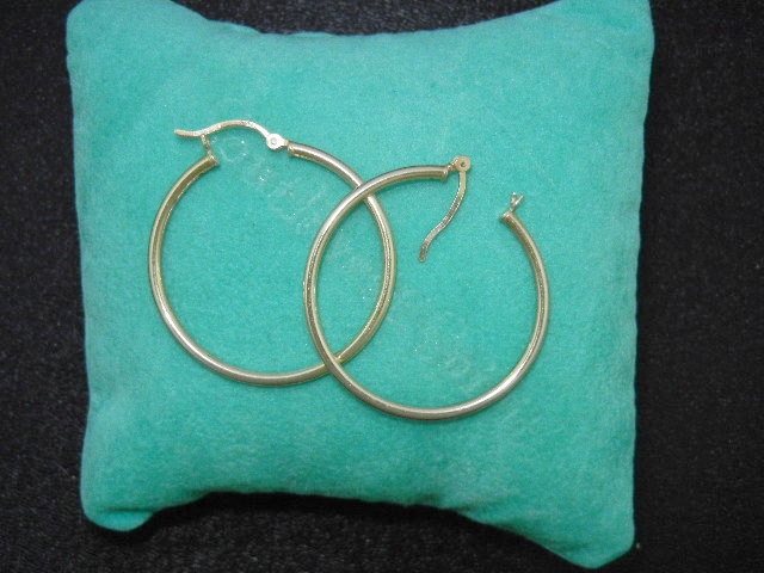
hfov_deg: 36.8
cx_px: 382
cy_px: 286
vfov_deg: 28.0
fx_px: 1148
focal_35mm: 52
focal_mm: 9.3
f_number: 7.8
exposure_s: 1/30
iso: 767
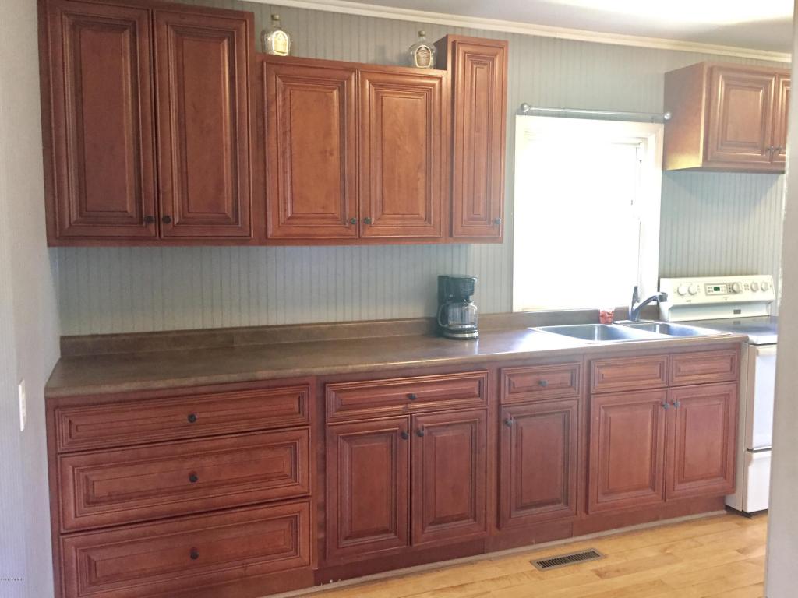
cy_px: 299
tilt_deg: -4.5
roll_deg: -0.5
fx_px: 669
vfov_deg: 48.2
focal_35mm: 29
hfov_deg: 61.7
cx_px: 399
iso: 250
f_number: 2.2
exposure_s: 1/30
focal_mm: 4.15
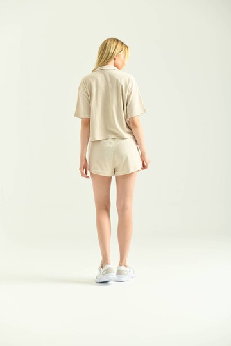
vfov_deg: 28.8
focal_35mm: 70
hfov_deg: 19.5
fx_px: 674
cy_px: 173
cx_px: 116
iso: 125
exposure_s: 1/160
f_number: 5.6
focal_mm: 70
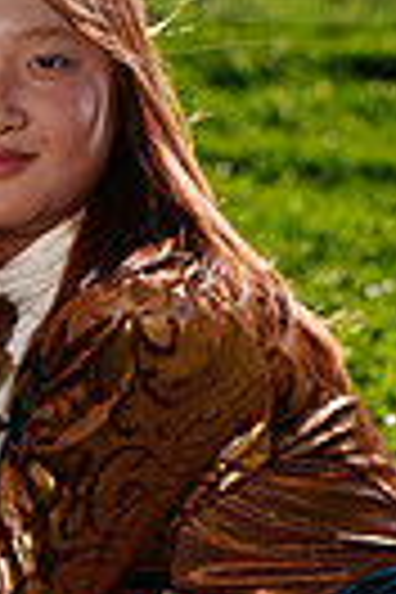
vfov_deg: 3.9
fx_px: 8744
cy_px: -122
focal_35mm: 530
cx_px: -290
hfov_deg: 2.6
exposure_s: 1/800
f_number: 4
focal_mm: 121
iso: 125
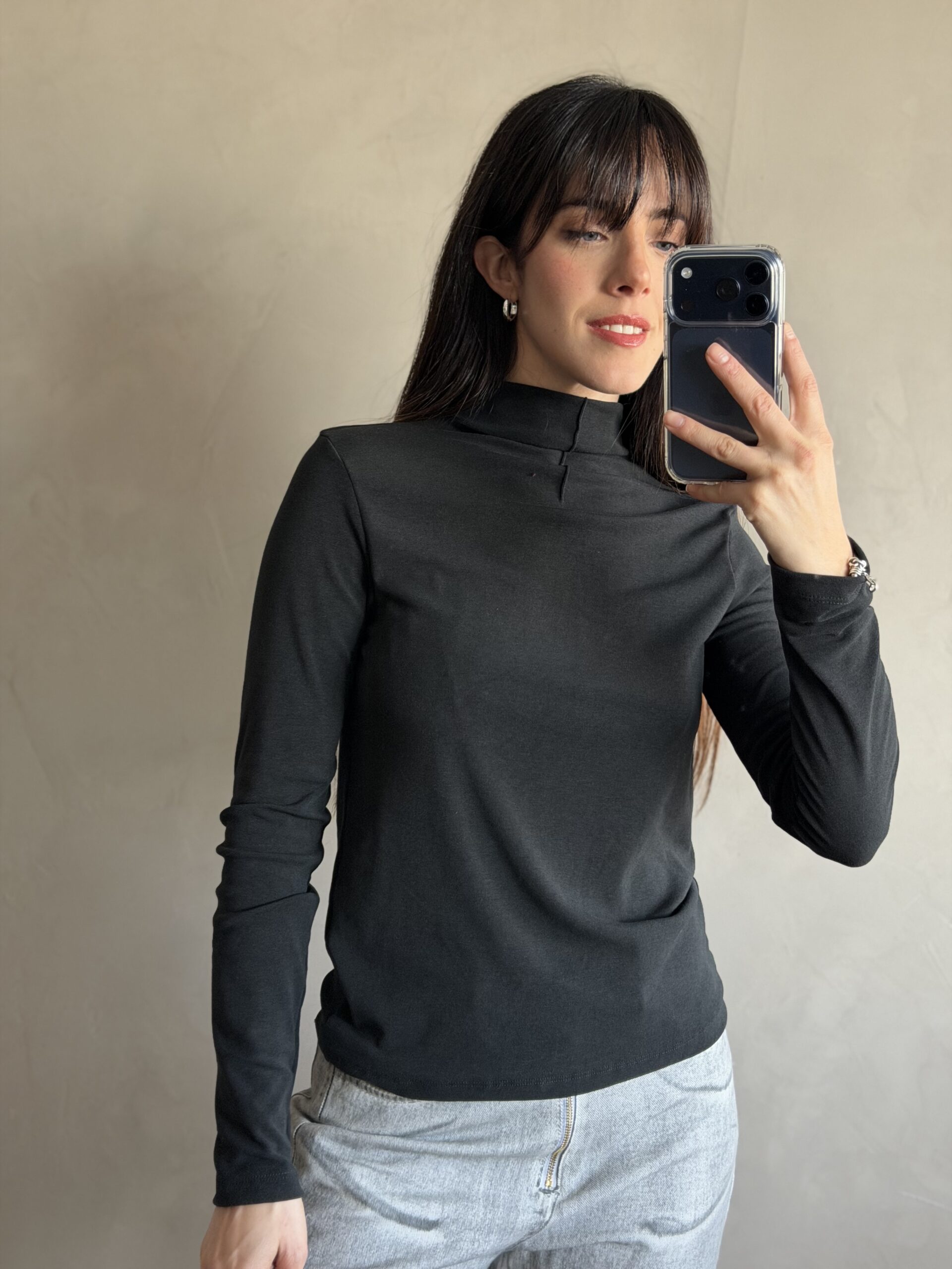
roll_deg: -3.9
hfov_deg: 30.3
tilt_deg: -17.7
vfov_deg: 39.7
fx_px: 1760
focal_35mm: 48
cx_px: 476
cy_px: 634
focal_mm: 6.76
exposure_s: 1/60
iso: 250
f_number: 1.78
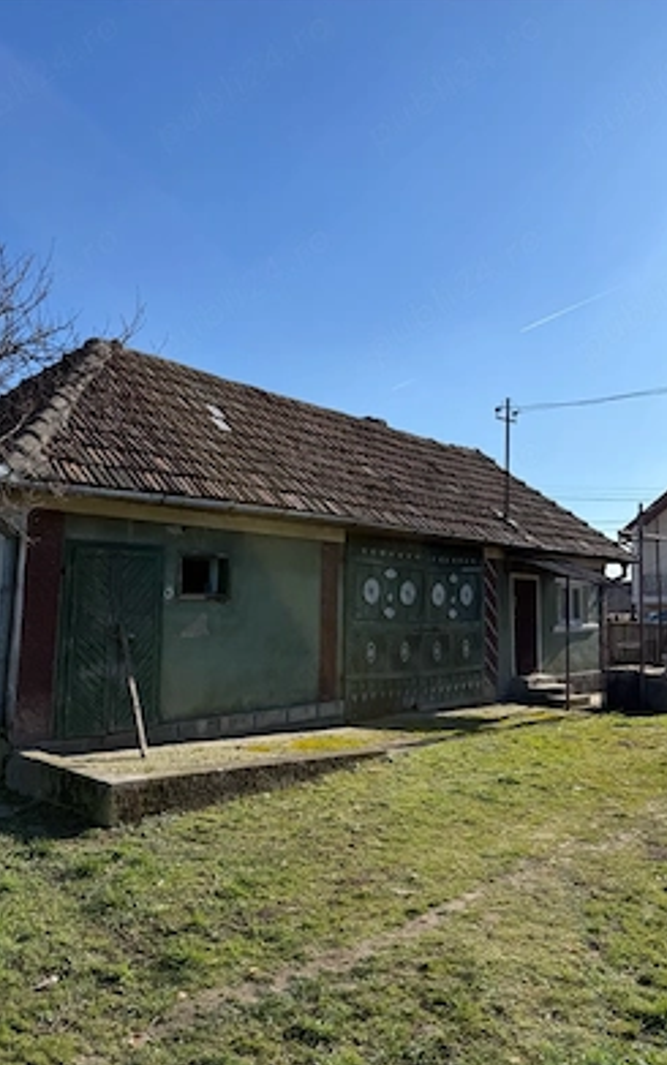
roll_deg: -1.7
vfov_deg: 70.4
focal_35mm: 26
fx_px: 755
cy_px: 539
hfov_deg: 47.6
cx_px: 297
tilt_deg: +6.8
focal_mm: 6.76
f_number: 1.78
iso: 80
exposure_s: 1/4405
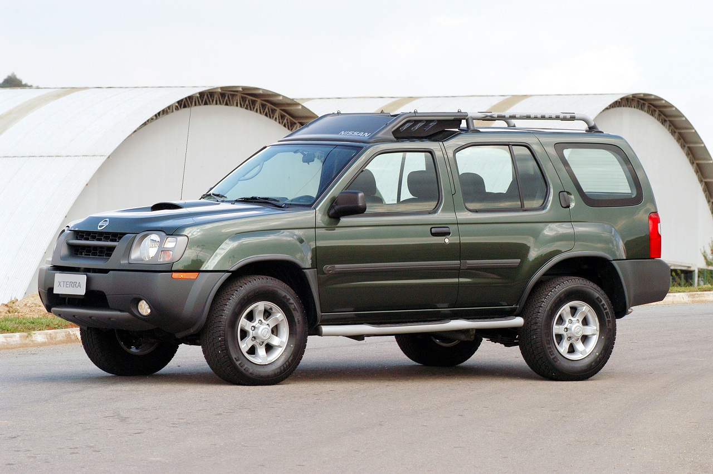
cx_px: 356
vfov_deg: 8.2
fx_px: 3324
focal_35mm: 168
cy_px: 237
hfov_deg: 12.2
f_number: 6.3
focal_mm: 112
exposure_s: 1/500
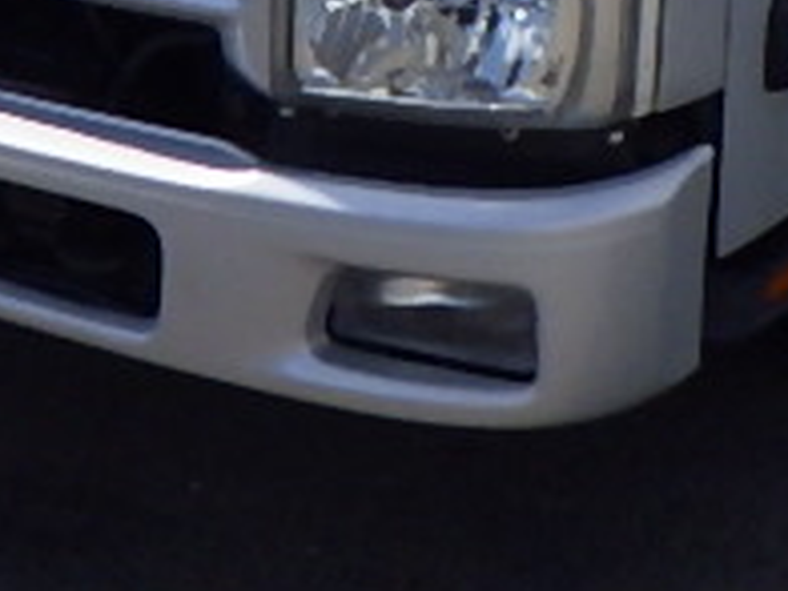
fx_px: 3324
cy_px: -901
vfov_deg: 9.0
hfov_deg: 13.5
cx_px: 273
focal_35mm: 146
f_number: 4.2
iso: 250
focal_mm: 5
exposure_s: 1/1250
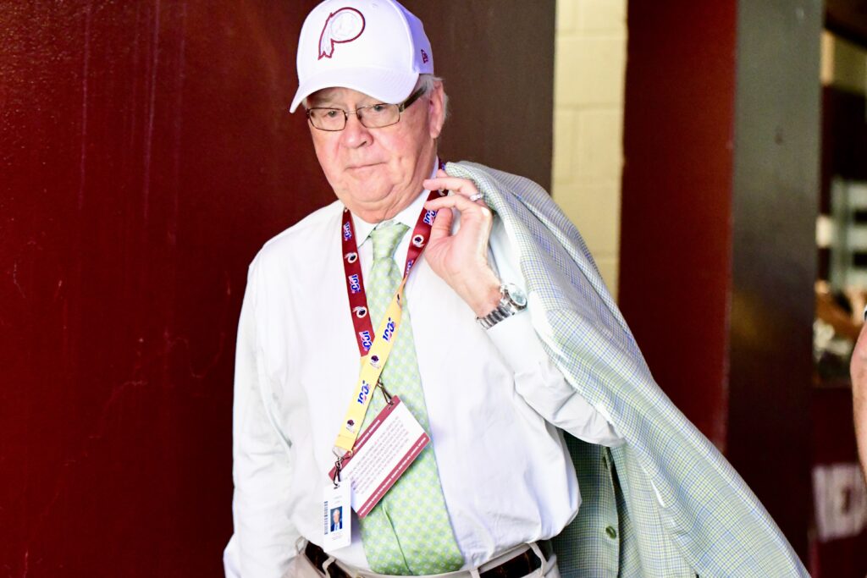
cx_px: 434
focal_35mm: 105
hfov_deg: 19.5
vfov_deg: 13.0
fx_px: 2529
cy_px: 289
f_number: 2.8
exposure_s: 1/800
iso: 12800
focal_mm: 70
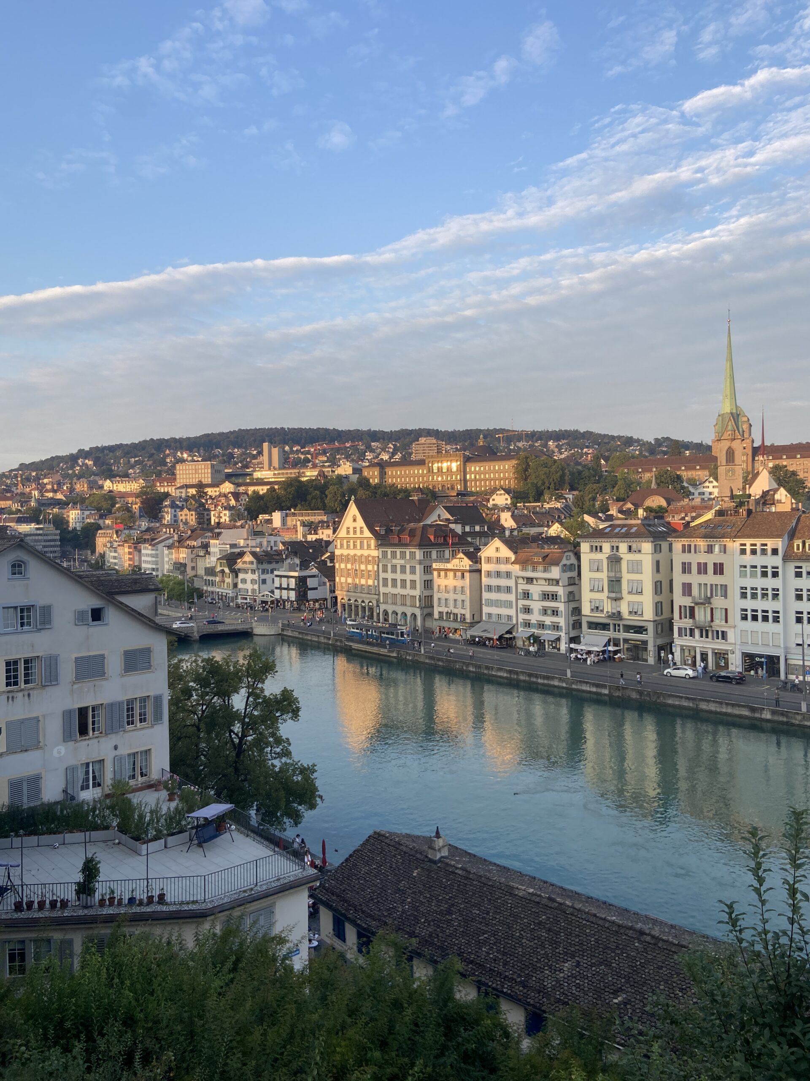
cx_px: 405
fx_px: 811
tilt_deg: -0.2
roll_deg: +1.0
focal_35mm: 26
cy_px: 540
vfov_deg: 67.3
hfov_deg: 53.1
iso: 32
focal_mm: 4.25
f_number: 1.8
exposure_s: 1/479
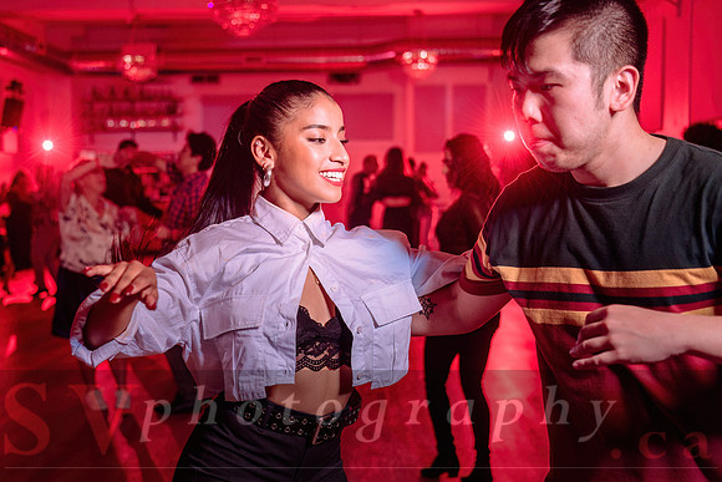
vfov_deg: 28.3
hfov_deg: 41.2
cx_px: 292
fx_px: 955
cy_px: 263
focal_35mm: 48
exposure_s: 1/80
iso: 800
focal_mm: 40
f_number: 3.2
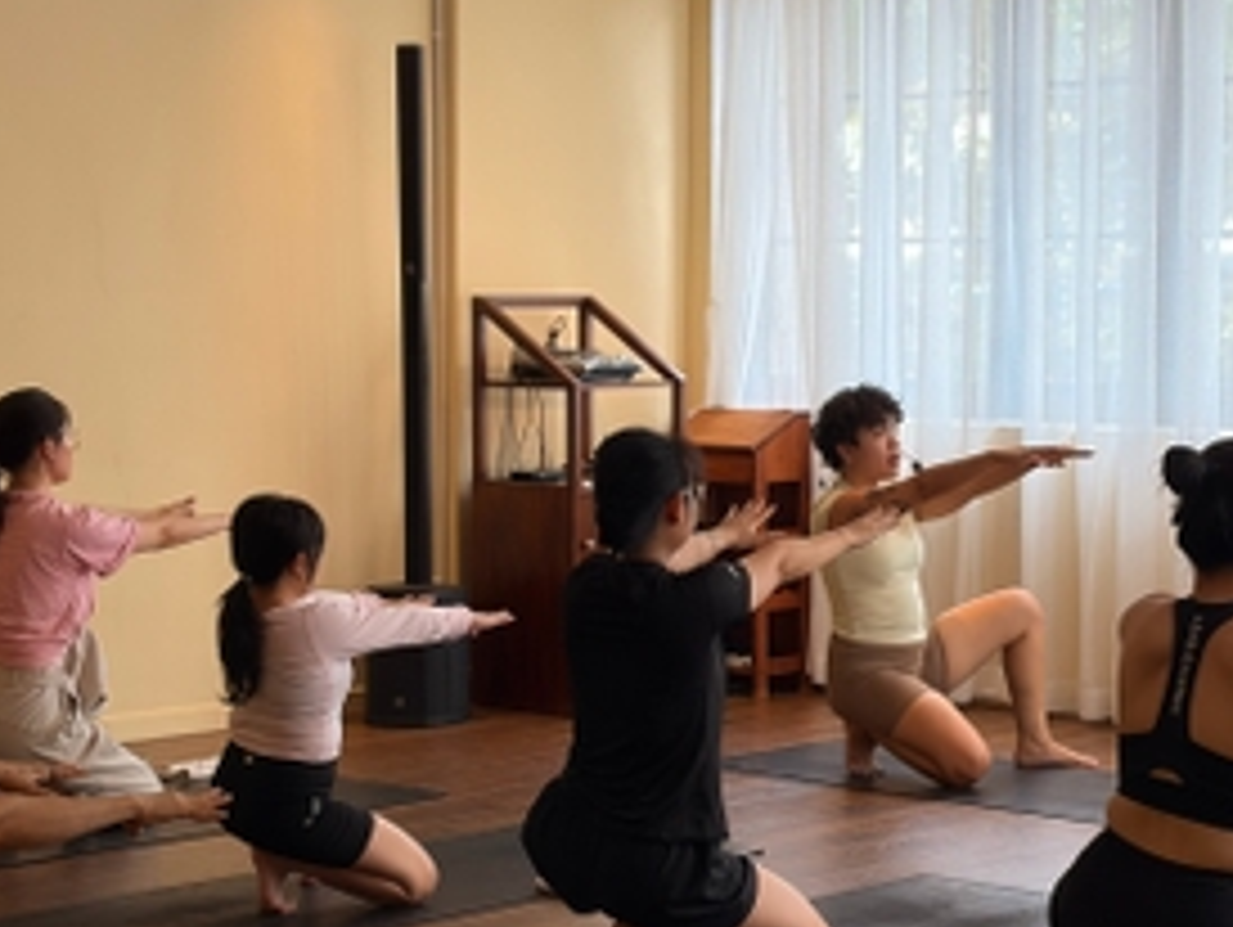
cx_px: 675
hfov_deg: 21.5
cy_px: 536
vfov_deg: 16.3
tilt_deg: -4.0
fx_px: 3244
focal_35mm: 91
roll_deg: +0.6
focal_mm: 5.96
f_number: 1.6
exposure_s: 1/122
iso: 25
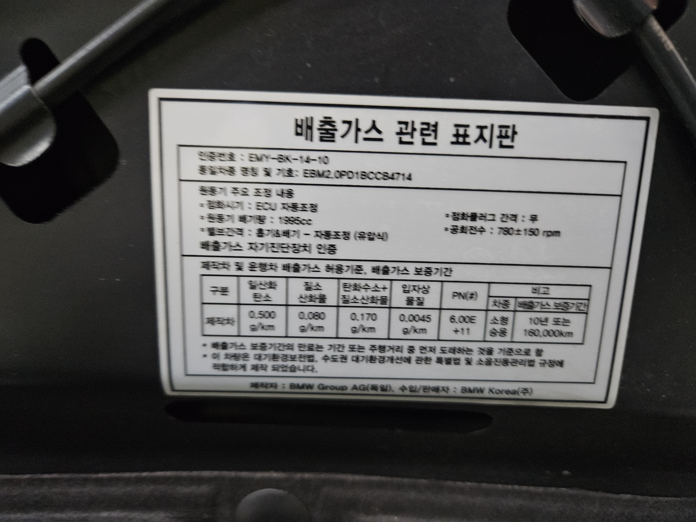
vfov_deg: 58.9
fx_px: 462
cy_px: 261
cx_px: 348
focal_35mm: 23
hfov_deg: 73.9
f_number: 1.8
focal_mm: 5.4
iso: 500
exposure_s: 1/24
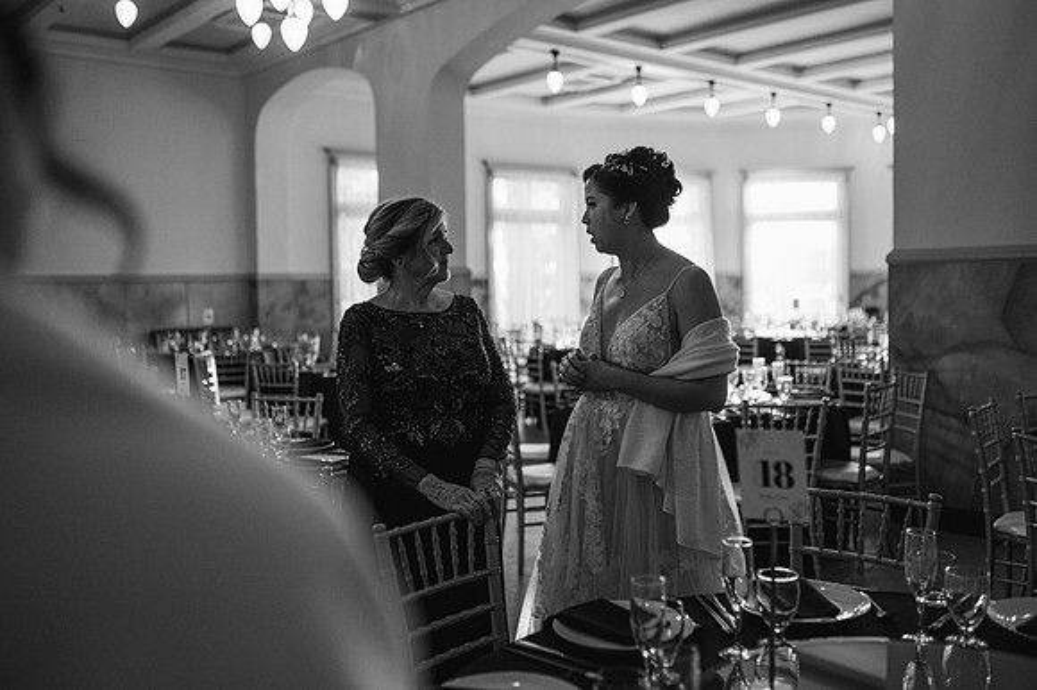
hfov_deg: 53.7
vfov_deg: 37.2
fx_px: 1025
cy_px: 345
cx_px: 518
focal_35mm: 36
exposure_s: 1/1000
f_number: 2
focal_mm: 35
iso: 1000
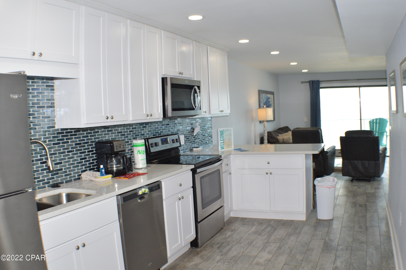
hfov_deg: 43.6
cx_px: 203
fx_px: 507
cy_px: 135
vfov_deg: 29.8
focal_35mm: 45
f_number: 5
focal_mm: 30
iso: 400
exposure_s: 1/100
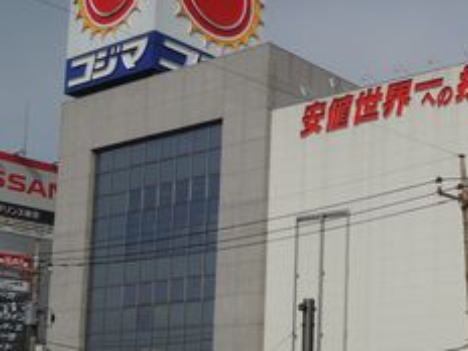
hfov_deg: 27.7
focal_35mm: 62
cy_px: 321
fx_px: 838
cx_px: 547
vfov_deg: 23.0
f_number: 4
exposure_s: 1/1600
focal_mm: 4.3
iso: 100
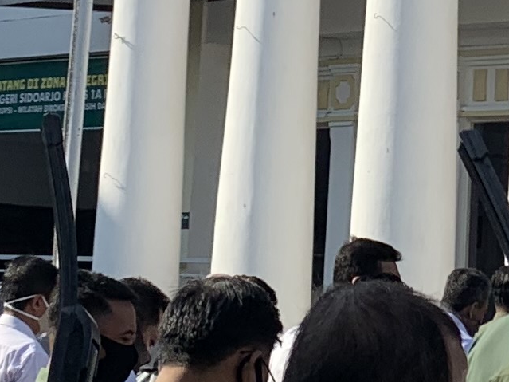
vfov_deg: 8.9
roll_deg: -2.1
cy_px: -154
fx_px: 2411
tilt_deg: +11.4
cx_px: 527
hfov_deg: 11.9
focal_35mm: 164
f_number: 1.8
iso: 25
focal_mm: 4.25
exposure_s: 1/2160
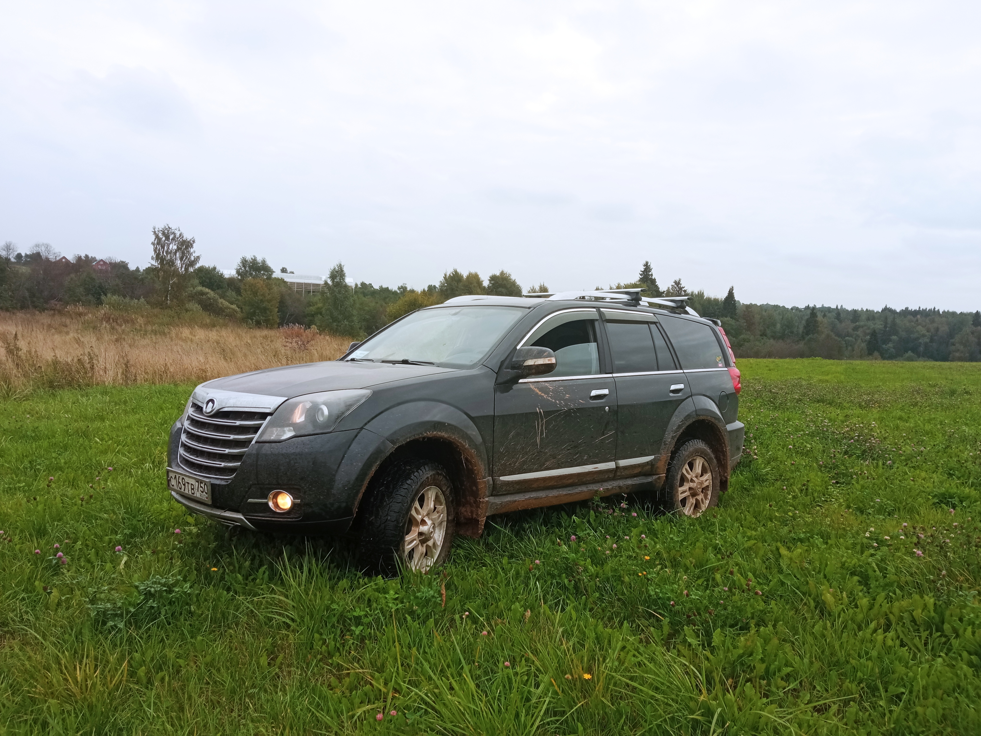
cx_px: 490
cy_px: 368
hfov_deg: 65.3
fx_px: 765
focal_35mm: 27
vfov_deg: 51.4
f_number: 2.2
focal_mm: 3.79
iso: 118
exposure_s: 1/341
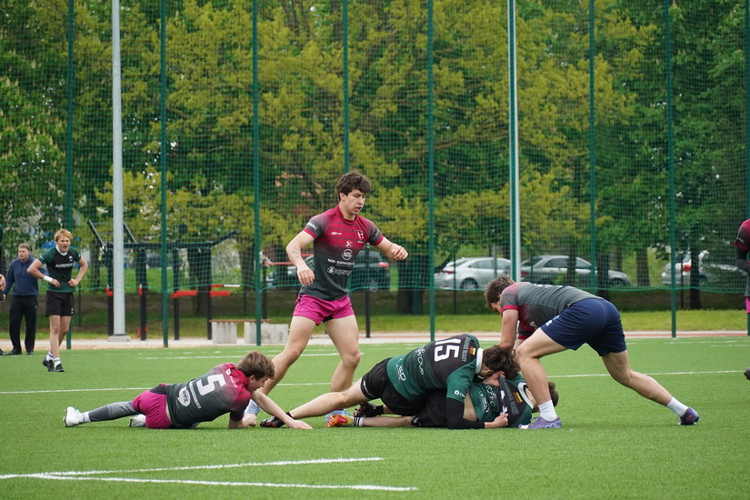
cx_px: 375
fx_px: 4208
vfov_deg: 6.8
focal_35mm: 202
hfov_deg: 10.2
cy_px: 250
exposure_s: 1/2000
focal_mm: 135
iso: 2500
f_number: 5.6
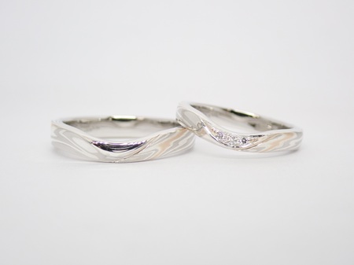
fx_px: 787
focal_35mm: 77
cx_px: 177
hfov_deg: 25.3
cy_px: 132
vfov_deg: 19.1
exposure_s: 1/100
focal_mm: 13.65
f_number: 4.1
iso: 200
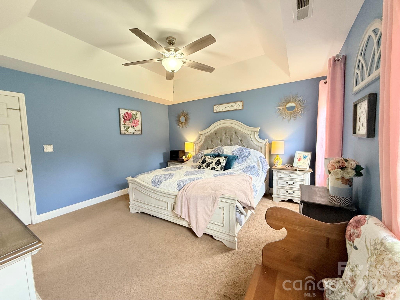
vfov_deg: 85.7
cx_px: 200
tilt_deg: -4.0
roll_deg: +1.4
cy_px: 150
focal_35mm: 14
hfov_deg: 102.1
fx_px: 162
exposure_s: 1/120
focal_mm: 2.22
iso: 400
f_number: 2.2
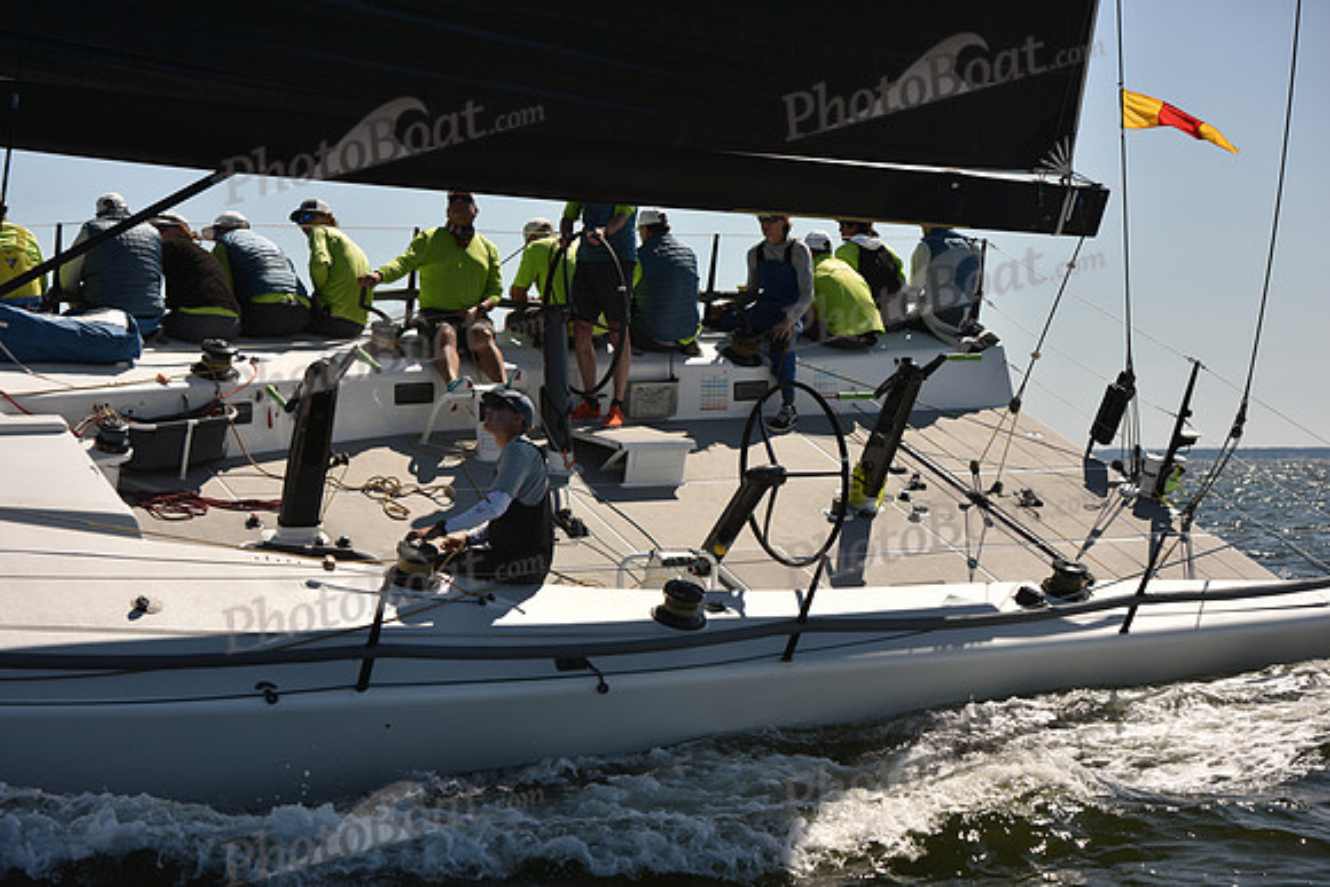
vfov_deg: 19.5
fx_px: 2587
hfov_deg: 28.8
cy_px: 444
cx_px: 665
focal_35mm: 70
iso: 250
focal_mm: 70
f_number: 6.3
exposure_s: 1/800
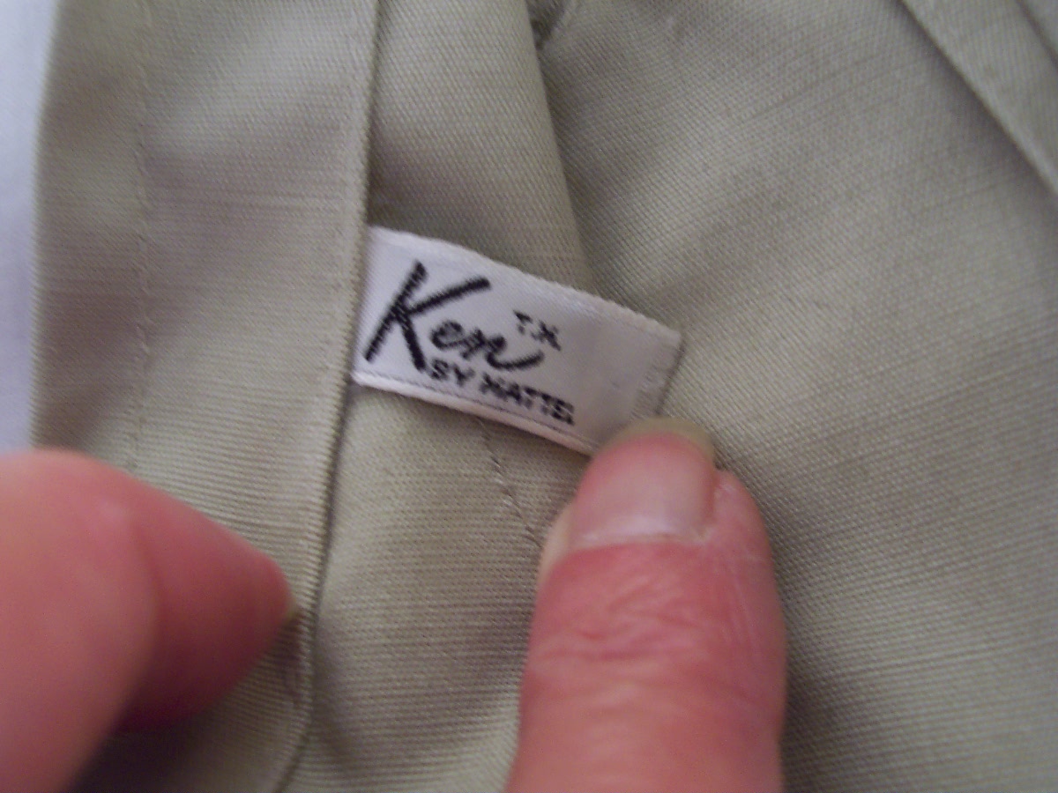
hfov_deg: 50.1
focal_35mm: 37
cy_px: 396
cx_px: 529
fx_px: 1131
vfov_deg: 38.7
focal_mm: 5.6
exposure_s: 1/30
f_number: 2.8
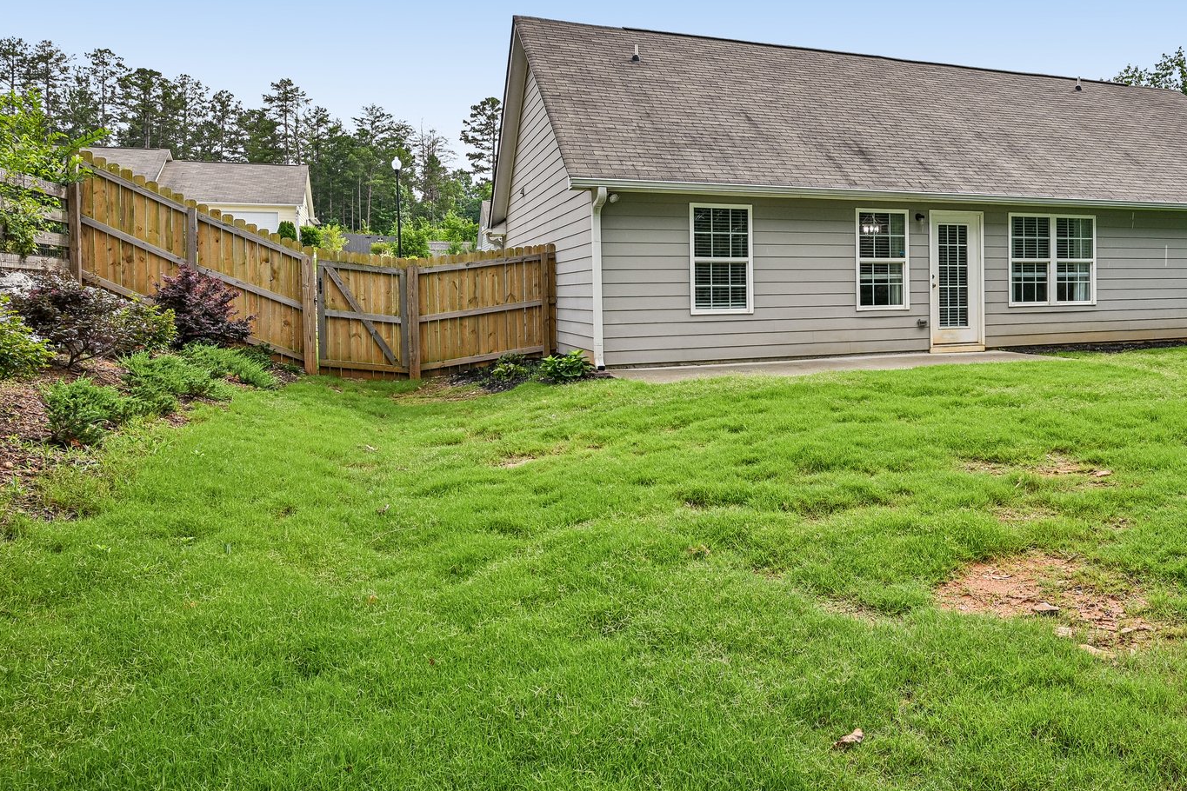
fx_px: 915
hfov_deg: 63.8
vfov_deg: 46.5
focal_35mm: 28
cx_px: 817
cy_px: 312
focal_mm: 18.5
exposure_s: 1/200
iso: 100
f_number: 8
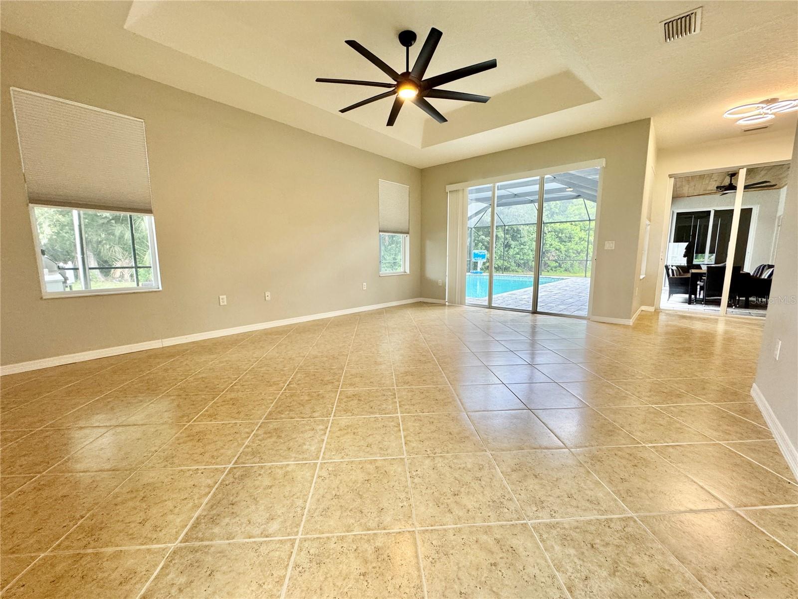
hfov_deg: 102.1
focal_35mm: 14
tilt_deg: -9.0
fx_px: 323
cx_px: 399
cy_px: 300
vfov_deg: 85.7
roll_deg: +0.2
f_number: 2.2
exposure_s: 1/120
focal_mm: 2.22
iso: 200
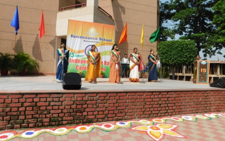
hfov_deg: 72.5
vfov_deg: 49.2
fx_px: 153
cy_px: 63
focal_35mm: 25
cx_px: 110
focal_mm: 4
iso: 125
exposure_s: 1/500
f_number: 6
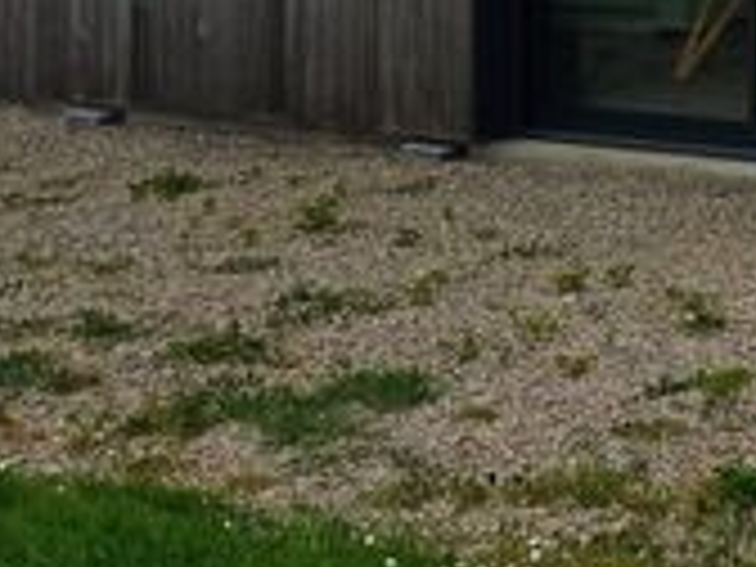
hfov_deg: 18.2
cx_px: 1012
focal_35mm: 100
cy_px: -304
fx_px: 2184
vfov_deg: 13.8
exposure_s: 1/1335
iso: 101
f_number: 1.79
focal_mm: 4.74
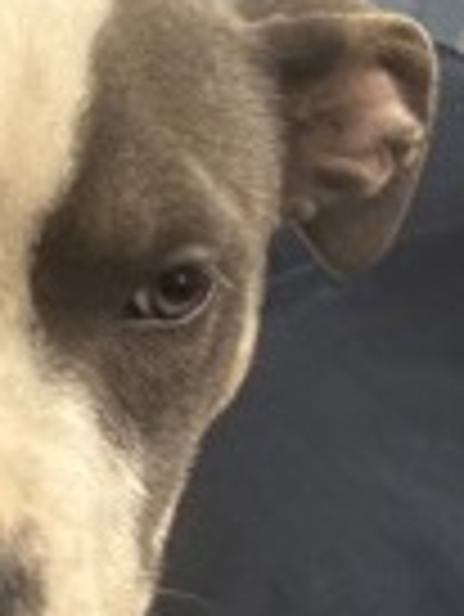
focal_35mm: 92
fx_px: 1642
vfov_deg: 21.3
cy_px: 351
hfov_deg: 15.2
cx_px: -169
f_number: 1.9
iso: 80
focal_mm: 2.69
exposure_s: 1/43
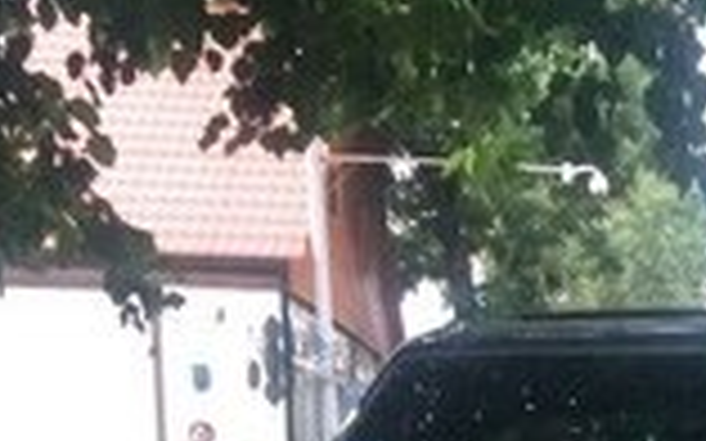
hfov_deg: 20.6
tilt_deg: -14.2
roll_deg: -0.9
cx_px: 746
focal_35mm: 97
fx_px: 1866
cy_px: 914
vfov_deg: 11.9
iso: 250
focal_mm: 4.15
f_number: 2.2
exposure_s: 1/20
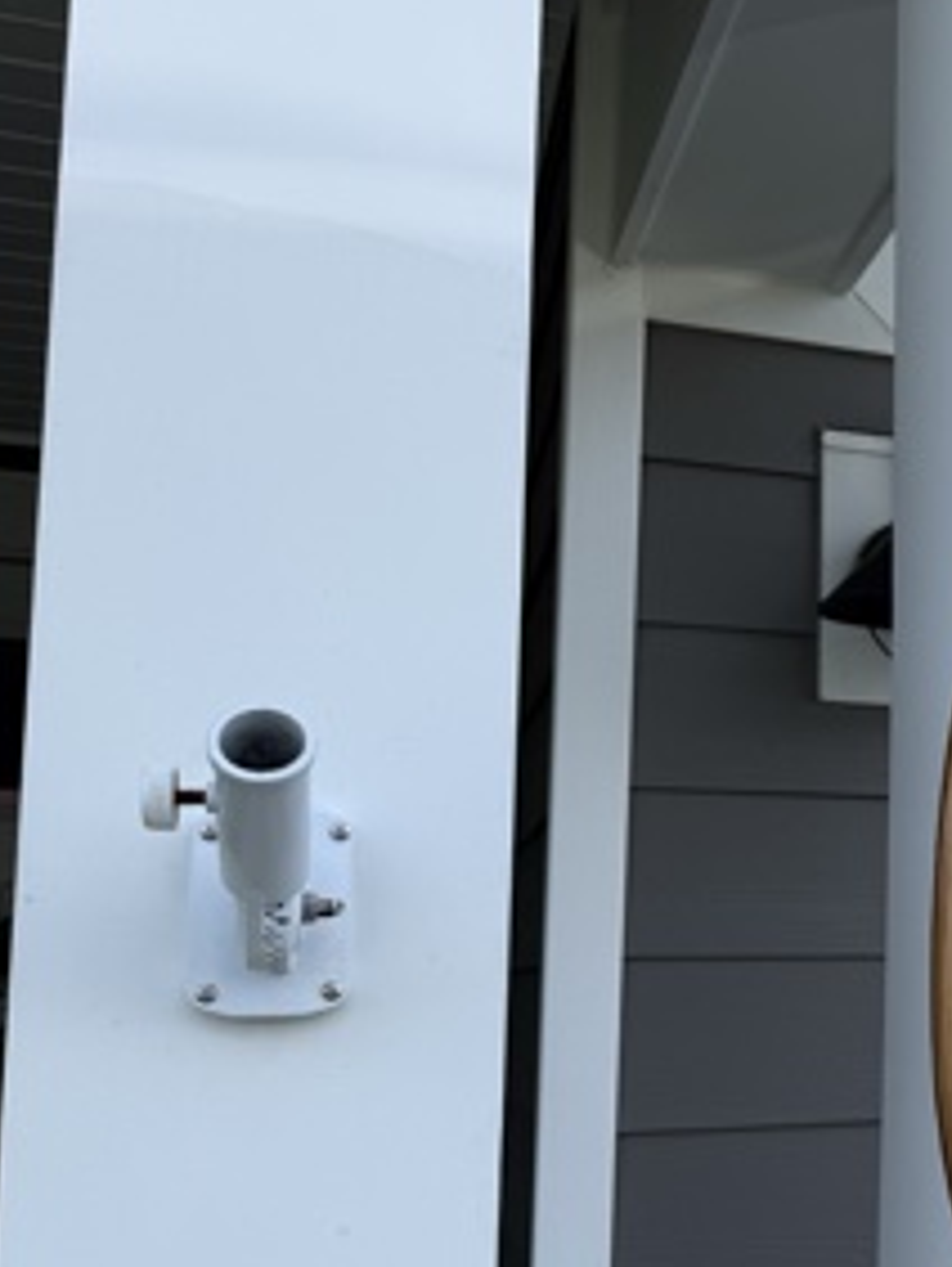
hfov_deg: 24.6
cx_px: 1266
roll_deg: +0.1
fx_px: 1867
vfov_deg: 37.3
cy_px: 773
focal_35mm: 51
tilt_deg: +6.5
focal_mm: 6.76
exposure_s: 1/2611
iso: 80
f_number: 1.78
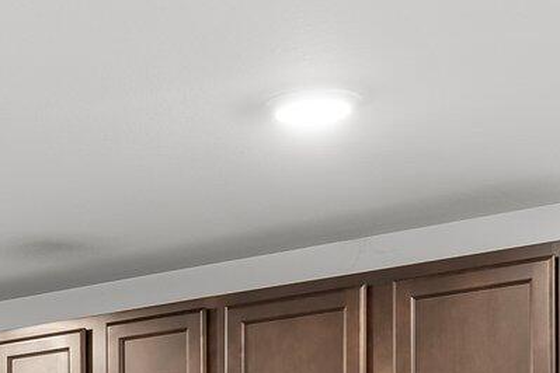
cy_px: 664
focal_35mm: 113
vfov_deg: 11.3
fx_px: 1758
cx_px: -247
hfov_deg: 16.7
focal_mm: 22
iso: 400
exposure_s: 1/3
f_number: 8
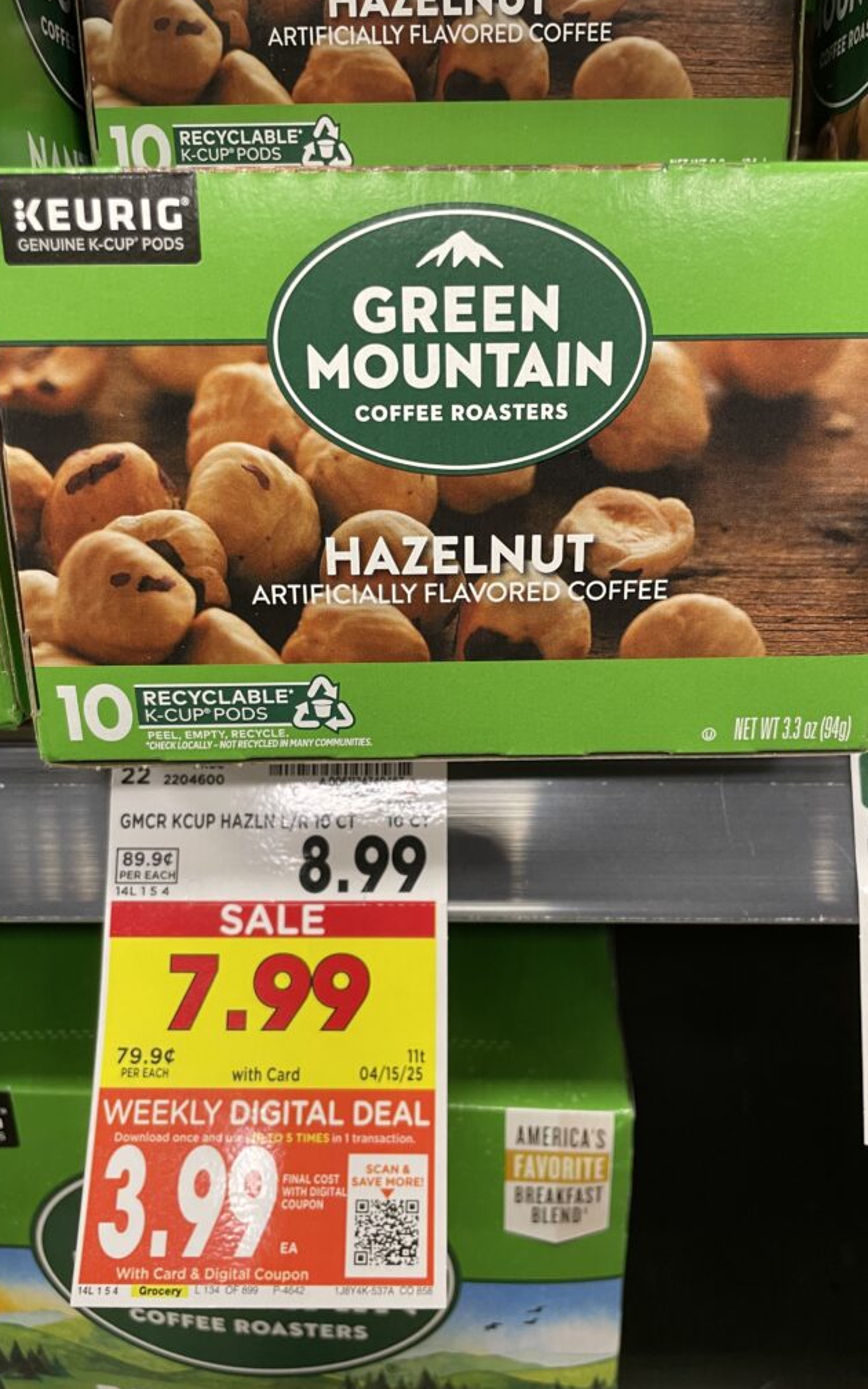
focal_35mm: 28
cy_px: 686
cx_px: 428
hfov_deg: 44.5
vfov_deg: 66.5
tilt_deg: -24.6
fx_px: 1060
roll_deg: -1.8
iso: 100
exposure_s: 1/60
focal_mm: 4.2
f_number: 1.6
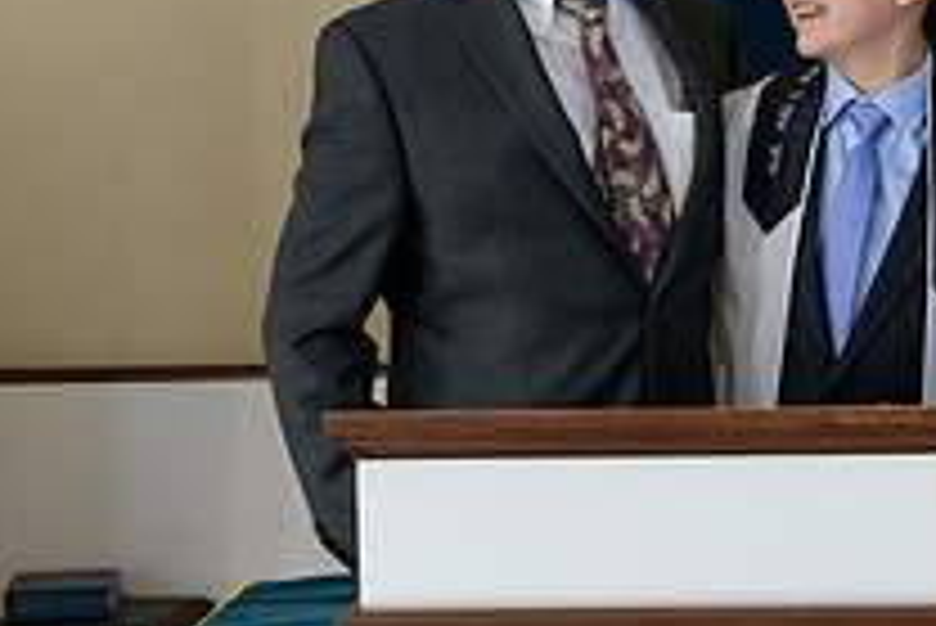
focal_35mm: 134
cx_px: 864
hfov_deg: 15.1
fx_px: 3486
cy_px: 155
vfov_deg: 10.2
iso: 400
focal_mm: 48
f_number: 3.2
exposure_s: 1/125
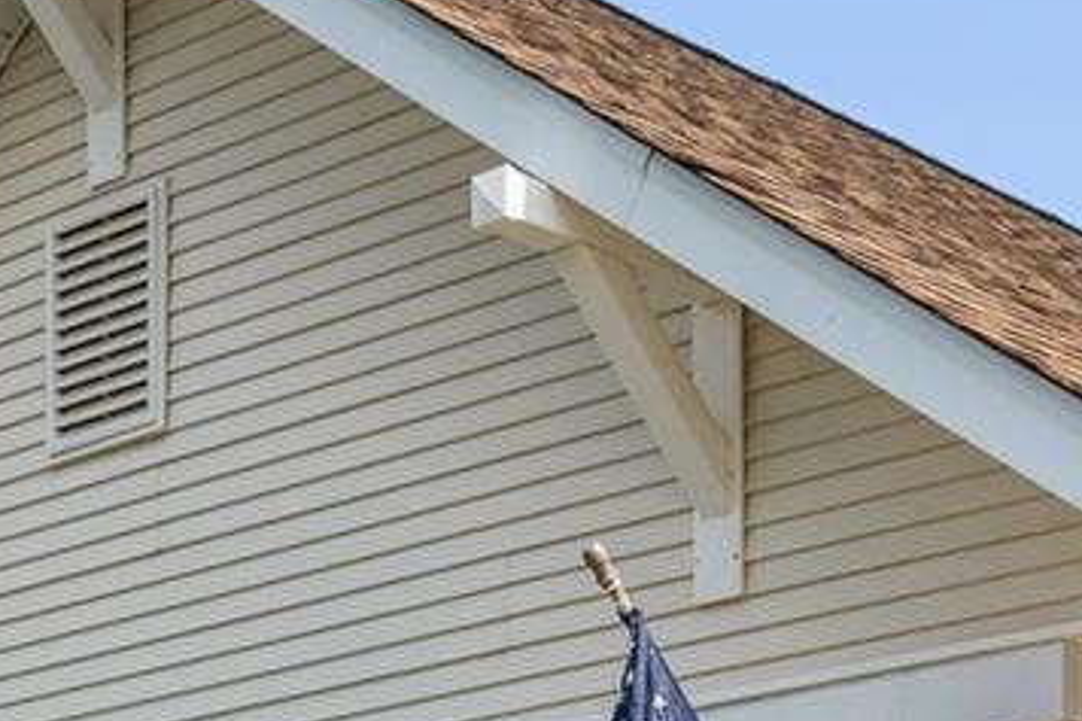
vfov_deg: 10.8
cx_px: 745
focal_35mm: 115
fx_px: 3455
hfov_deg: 17.7
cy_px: 1448
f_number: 11
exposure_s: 1/160
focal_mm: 20
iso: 125
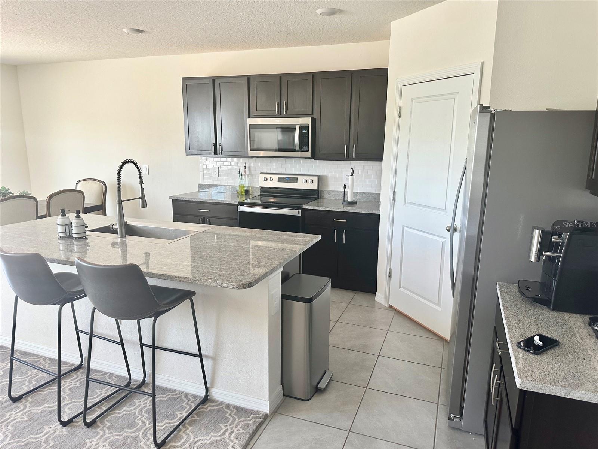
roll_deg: -0.5
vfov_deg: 56.8
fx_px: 415
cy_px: 224
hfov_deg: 71.6
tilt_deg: -10.3
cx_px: 299
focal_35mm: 24
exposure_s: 1/120
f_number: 1.78
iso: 160
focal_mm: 6.86
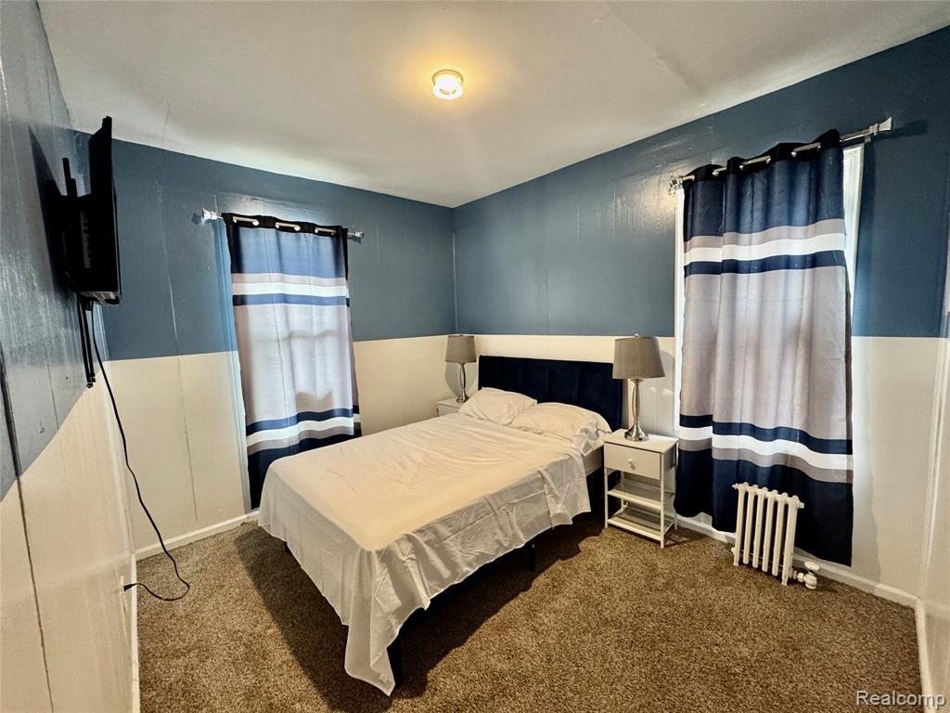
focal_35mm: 14
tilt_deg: -6.0
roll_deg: +2.1
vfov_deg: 85.7
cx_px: 475
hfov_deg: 102.1
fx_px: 384
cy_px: 356
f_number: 2.2
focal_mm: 2.22
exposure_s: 1/60
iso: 400
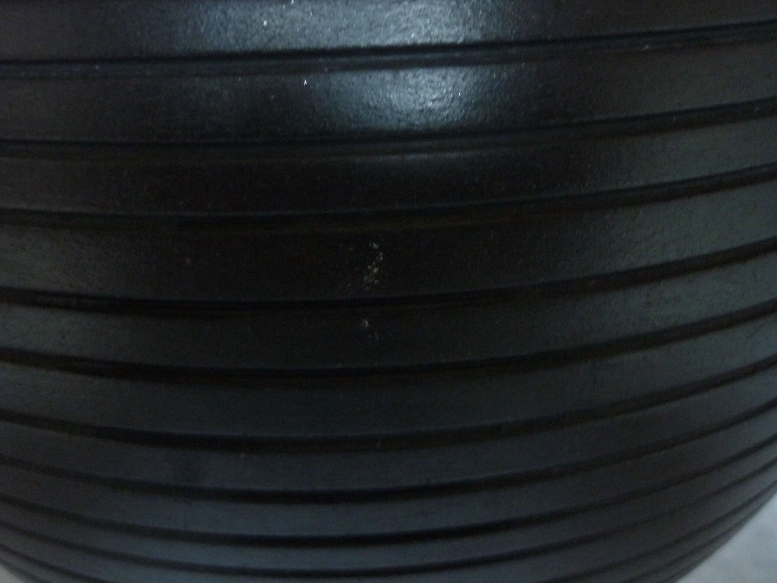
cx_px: 388
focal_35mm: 33
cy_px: 292
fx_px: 741
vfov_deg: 42.9
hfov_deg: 55.4
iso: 400
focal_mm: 5.5
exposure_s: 1/8
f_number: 2.8
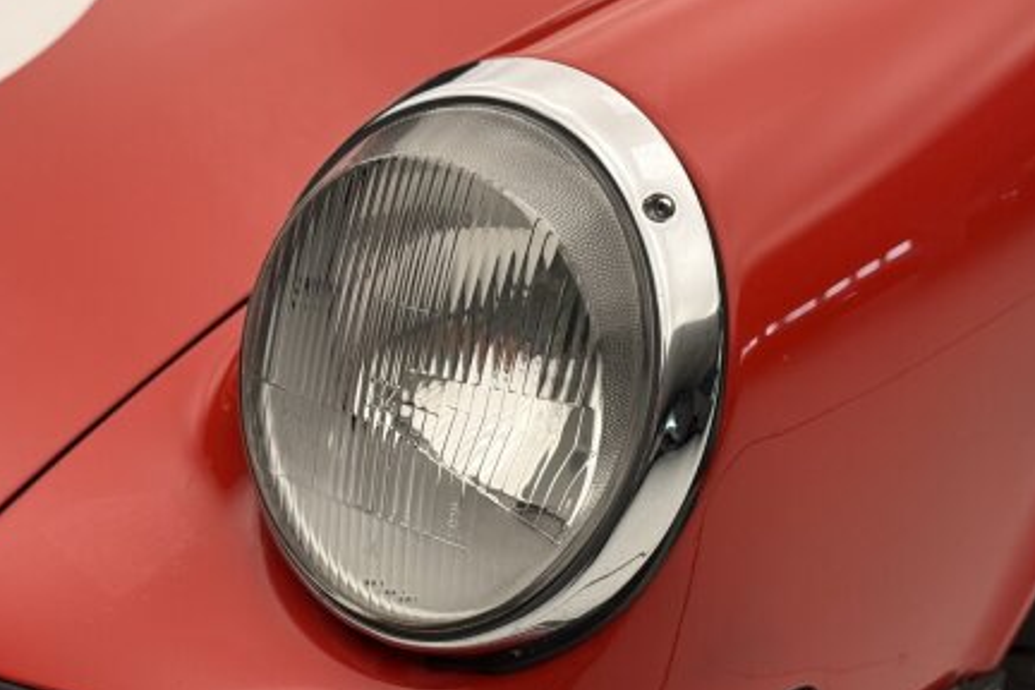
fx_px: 2127
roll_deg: +0.2
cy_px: 355
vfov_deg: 18.4
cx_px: 362
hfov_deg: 27.2
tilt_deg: -26.9
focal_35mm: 74
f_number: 1.78
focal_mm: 6.76
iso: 100
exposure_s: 1/99
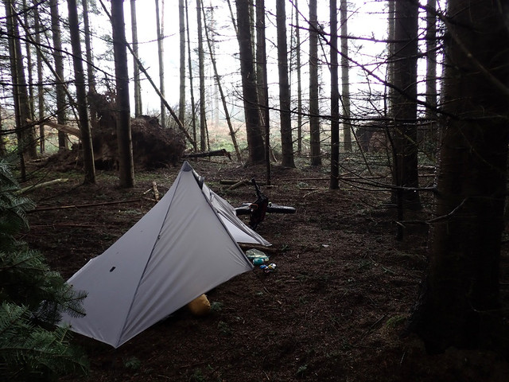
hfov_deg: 60.0
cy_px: 191
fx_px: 441
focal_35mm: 30
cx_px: 254
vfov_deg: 46.8
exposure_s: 1/125
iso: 100
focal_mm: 5.4
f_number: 2.3
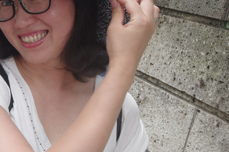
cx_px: 41
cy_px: 47
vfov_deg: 23.6
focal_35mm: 57
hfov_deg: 33.9
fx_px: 362
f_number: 10
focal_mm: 20
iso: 200
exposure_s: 1/15
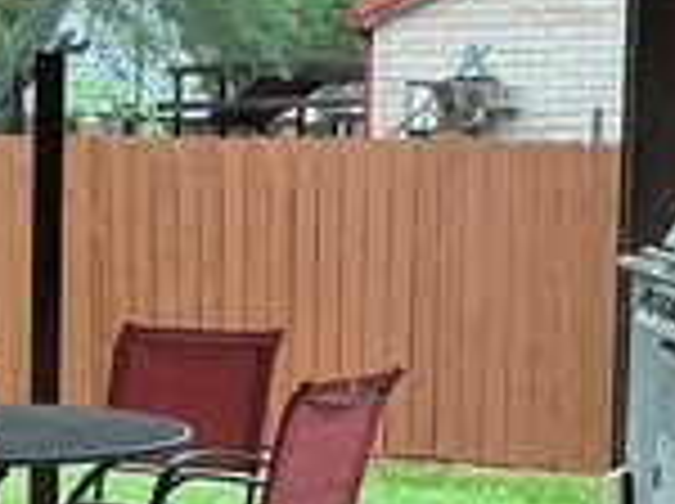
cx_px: 76
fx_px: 2414
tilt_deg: -6.7
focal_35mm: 124
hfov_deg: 15.7
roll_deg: +0.2
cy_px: 441
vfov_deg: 11.8
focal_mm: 3
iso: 40
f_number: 1.8
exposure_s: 1/60
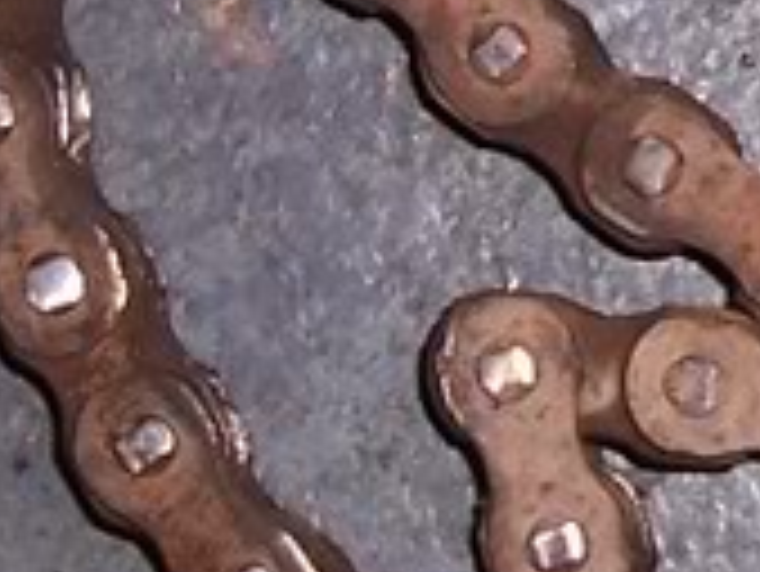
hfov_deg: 9.3
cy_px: -5
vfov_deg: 7.2
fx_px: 4526
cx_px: 1169
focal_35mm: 206
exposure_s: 1/60
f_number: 2.7
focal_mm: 5.6
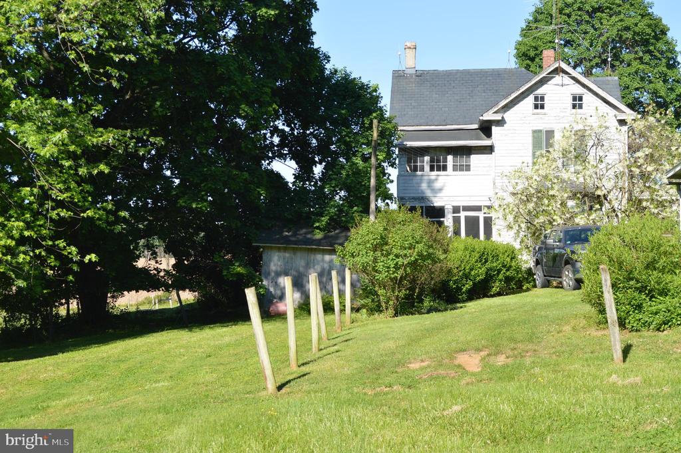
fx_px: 1191
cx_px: 340
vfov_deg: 21.5
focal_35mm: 63
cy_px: 226
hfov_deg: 31.9
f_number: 7.1
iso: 100
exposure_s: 1/200
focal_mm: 42
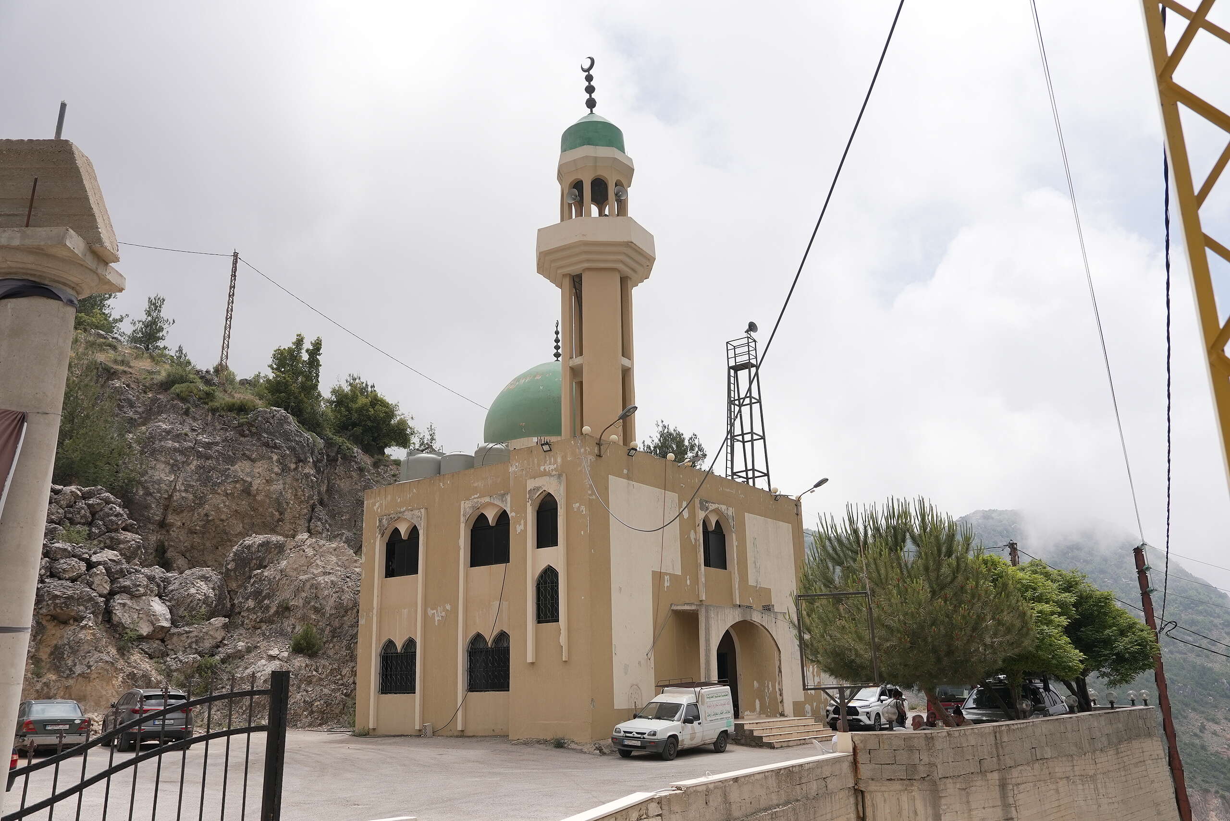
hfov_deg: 63.6
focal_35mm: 29
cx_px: 615
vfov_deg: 45.0
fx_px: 991
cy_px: 410
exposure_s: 1/8000
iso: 400
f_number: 3.2
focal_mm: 29
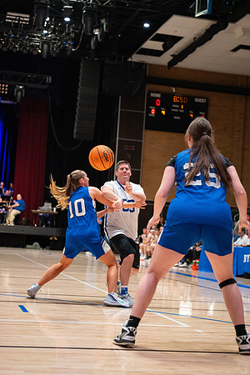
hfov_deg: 21.2
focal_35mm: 64
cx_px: 125
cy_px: 188
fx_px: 667
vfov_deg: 31.4
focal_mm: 64
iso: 4000
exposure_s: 1/500
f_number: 2.8
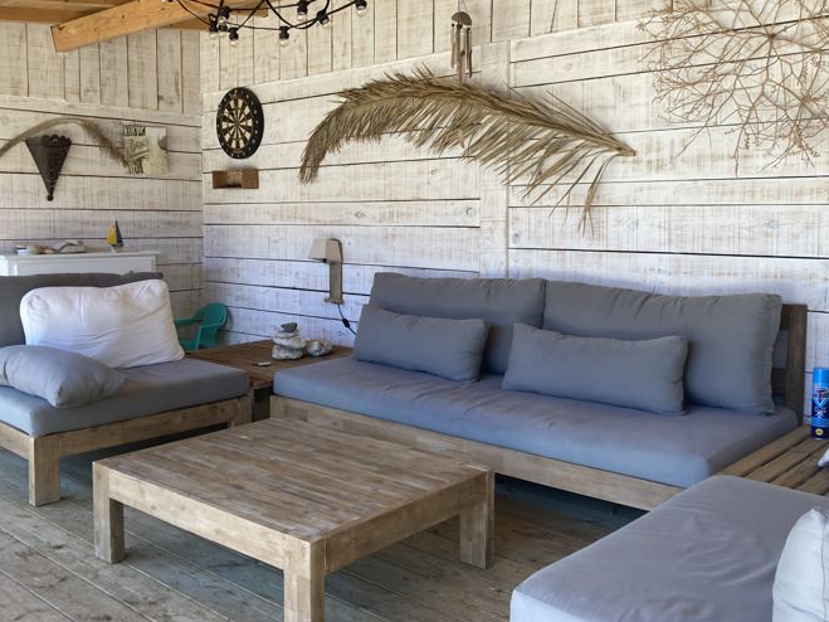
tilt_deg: -4.8
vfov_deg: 41.7
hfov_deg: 53.8
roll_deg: -0.4
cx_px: 361
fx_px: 814
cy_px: 273
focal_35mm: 34
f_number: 1.8
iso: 25
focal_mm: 3.99
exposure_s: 1/121
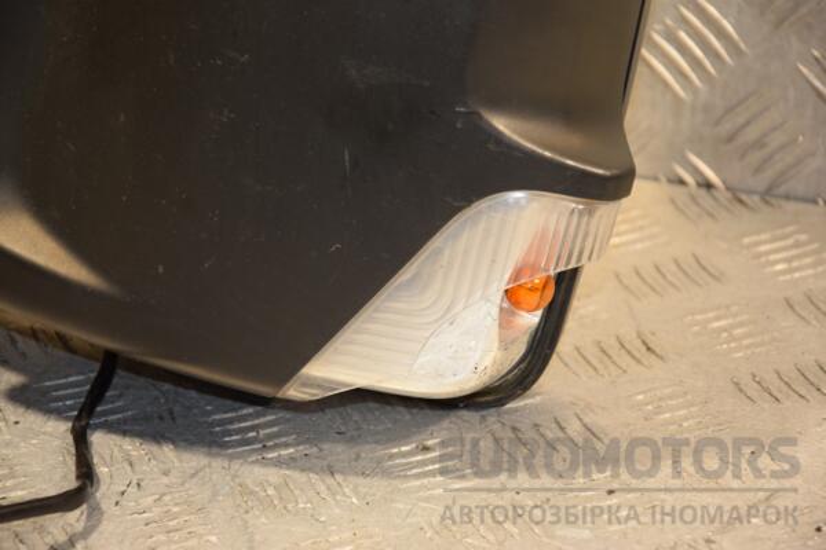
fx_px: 3373
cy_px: 275
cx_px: 413
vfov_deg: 9.3
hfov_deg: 14.0
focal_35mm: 147
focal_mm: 98
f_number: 5.6
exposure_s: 1/125
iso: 800
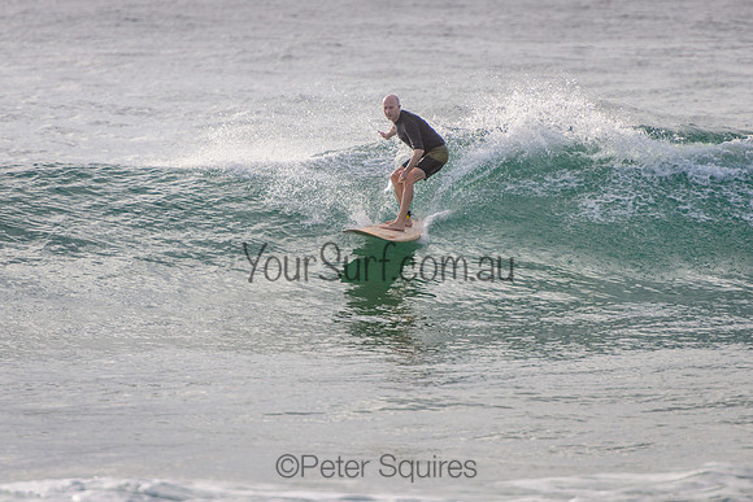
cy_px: 273
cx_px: 357
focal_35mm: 550
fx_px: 11510
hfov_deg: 3.7
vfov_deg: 2.5
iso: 250
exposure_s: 1/2000
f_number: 5.6
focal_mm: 400
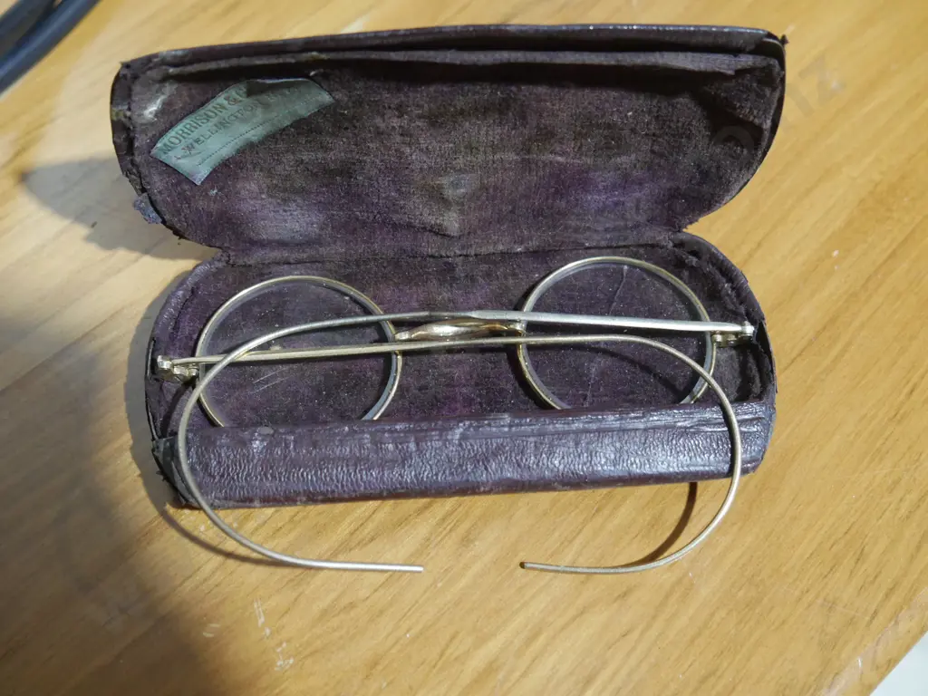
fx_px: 1180
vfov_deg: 32.9
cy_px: 348
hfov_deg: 42.9
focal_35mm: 44
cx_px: 464
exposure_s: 1/60
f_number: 5
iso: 1600
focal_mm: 22
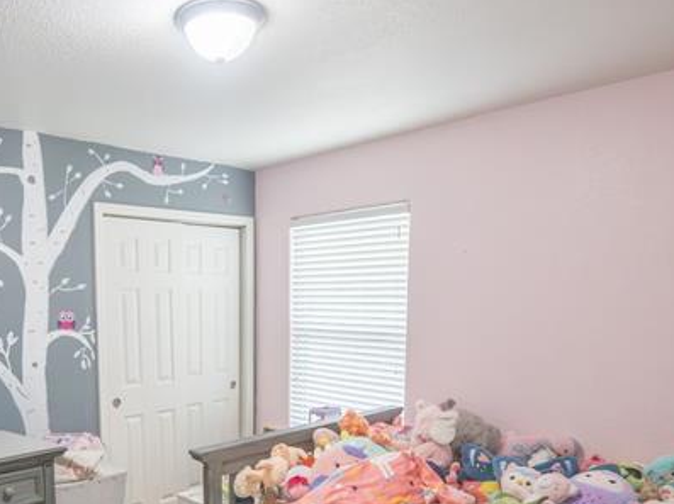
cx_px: 209
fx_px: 564
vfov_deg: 46.5
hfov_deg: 59.8
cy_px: 374
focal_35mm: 29
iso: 4000
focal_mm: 9
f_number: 4
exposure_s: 1/1250
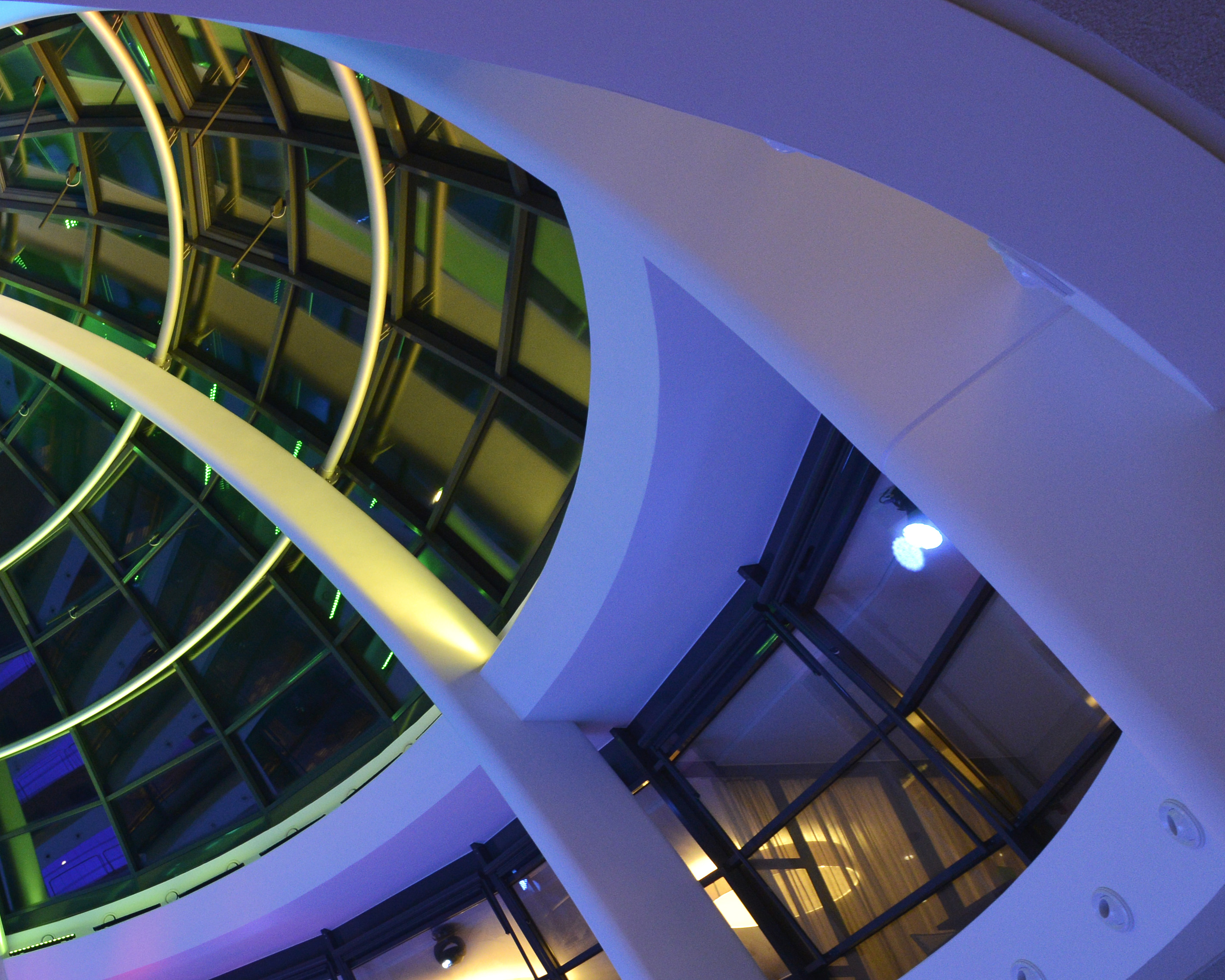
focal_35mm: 34
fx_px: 1233
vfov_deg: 39.8
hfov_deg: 37.8
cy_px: 906
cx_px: -282
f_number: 5
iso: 640
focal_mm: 14
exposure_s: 1/40
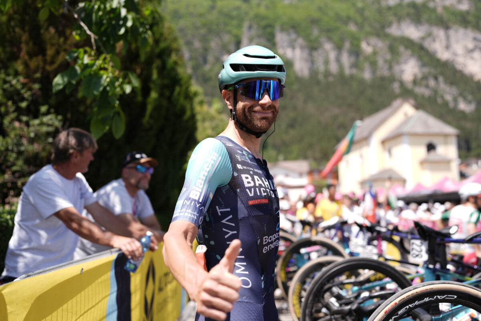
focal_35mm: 35
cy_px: 160
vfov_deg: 37.9
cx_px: 240
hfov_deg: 54.4
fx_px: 468
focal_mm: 35
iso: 125
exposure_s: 1/3200
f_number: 2
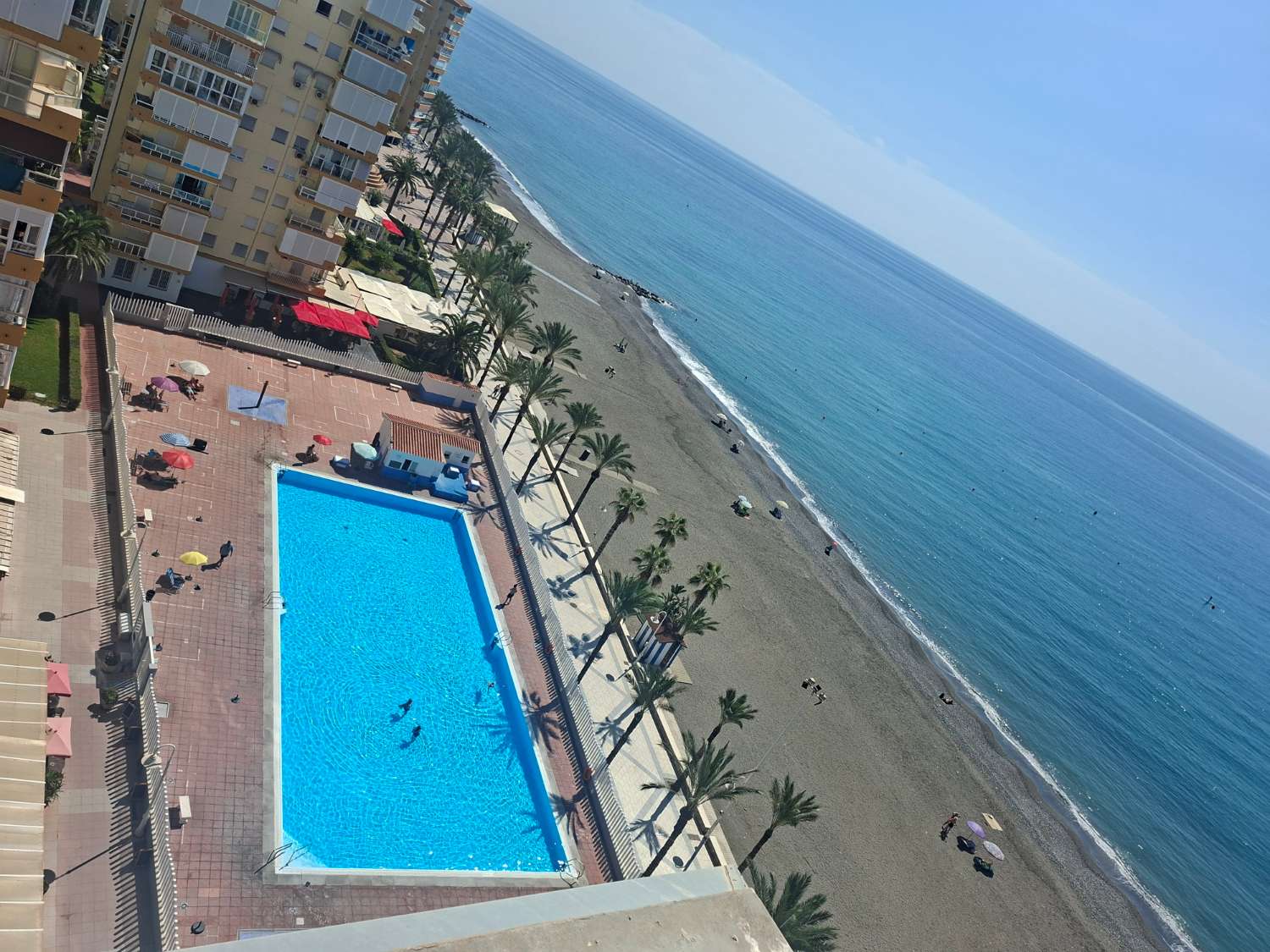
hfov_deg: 73.9
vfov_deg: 58.9
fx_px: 844
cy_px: 476
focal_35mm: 23
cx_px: 635
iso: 50
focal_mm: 5.54
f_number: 1.8
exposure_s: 1/2778
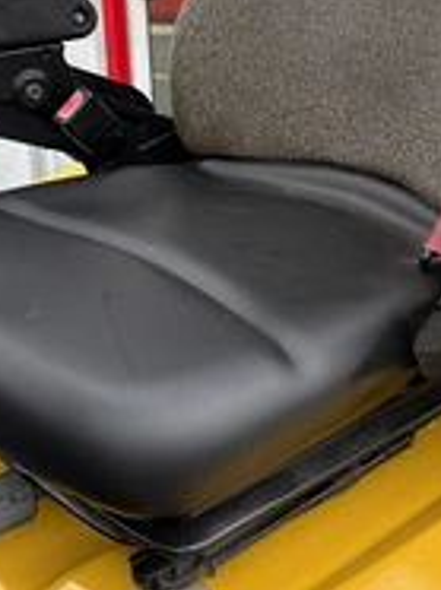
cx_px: 273
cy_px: 162
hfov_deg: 26.0
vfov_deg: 33.8
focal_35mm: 56
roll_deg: +1.6
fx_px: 953
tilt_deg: -13.0
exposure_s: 1/612
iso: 50
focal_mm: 5.96
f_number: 1.6
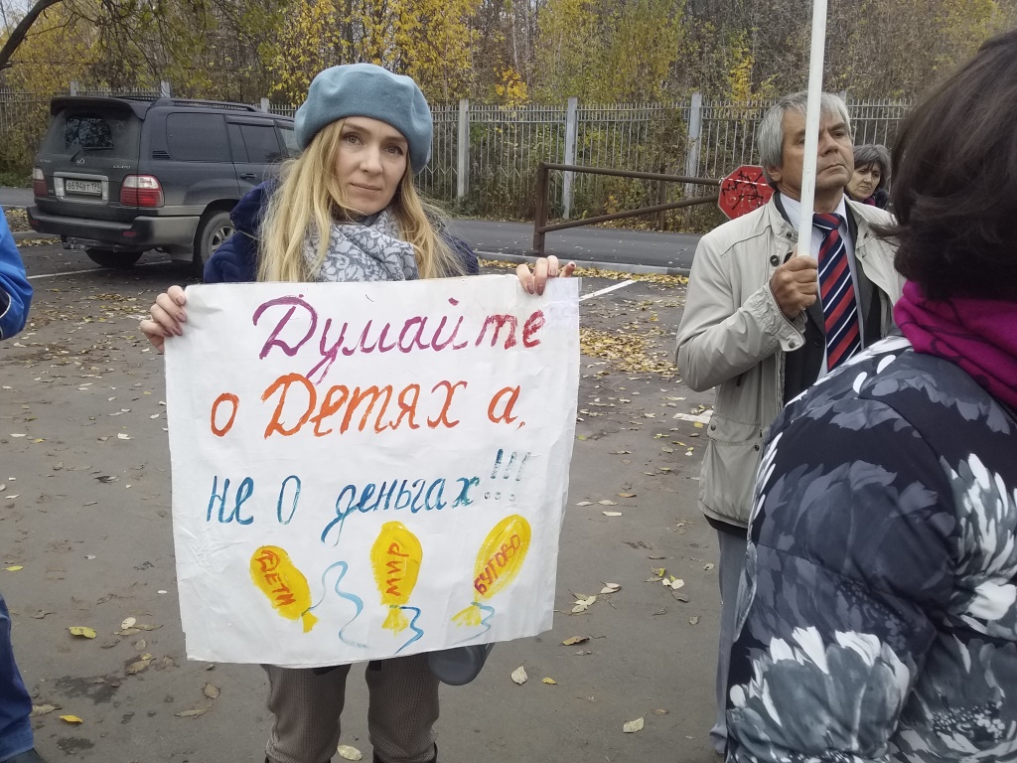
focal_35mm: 31
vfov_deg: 45.4
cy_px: 382
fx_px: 911
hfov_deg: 58.4
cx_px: 508
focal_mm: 3.3
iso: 200
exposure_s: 1/330
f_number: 2.2
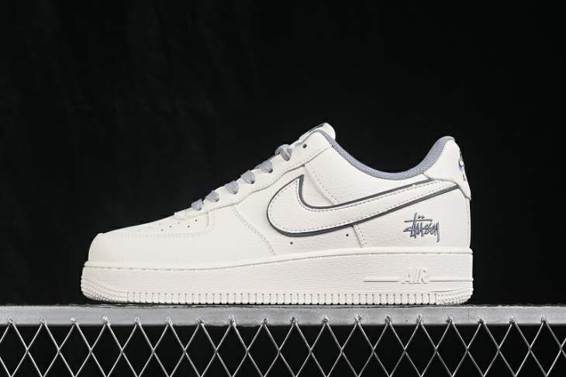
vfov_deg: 18.2
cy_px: 188
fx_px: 1179
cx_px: 283
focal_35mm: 75
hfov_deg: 27.0
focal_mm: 50
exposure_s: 1/80
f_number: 8
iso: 160
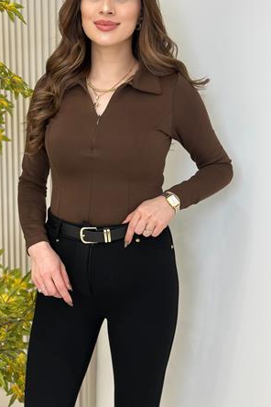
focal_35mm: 60
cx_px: 103
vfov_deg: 33.3
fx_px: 677
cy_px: 171
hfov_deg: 22.6
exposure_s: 1/121
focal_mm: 6.86
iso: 80
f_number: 1.78
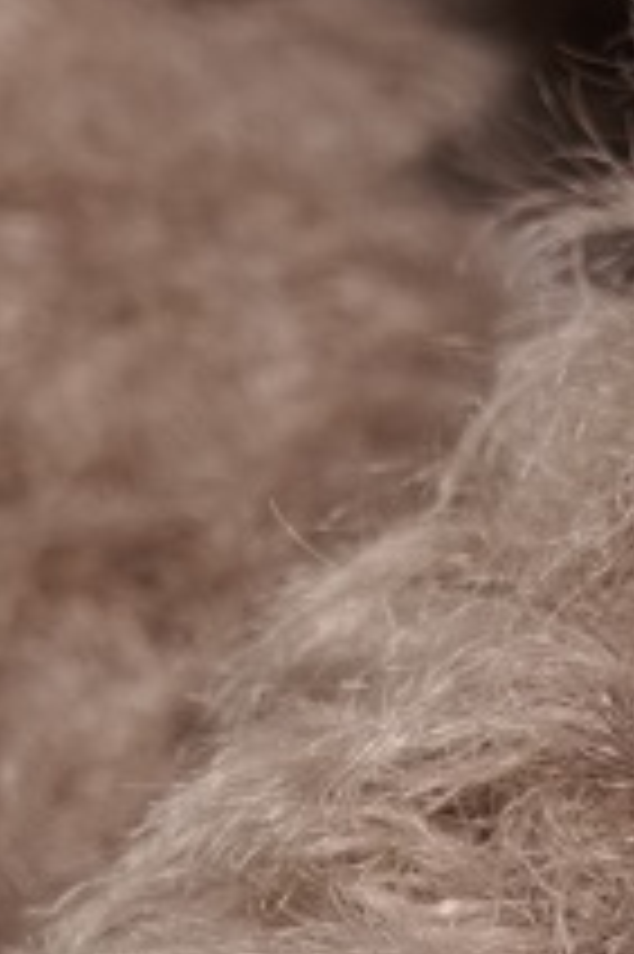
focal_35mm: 821
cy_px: 2079
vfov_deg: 2.5
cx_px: 1030
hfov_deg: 1.7
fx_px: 21722
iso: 125
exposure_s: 1/160
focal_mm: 115
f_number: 8
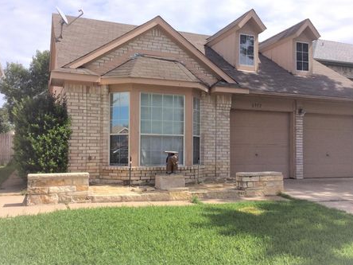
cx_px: 180
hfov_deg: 51.4
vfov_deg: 39.7
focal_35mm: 36
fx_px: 367
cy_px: 135
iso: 32
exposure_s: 1/1908
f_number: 2.4
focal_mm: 3.3
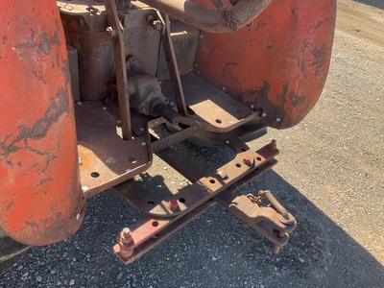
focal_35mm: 29
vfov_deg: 48.2
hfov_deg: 61.7
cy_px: 144
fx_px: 322
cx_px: 192
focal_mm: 3
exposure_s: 1/324
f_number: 1.8
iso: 25
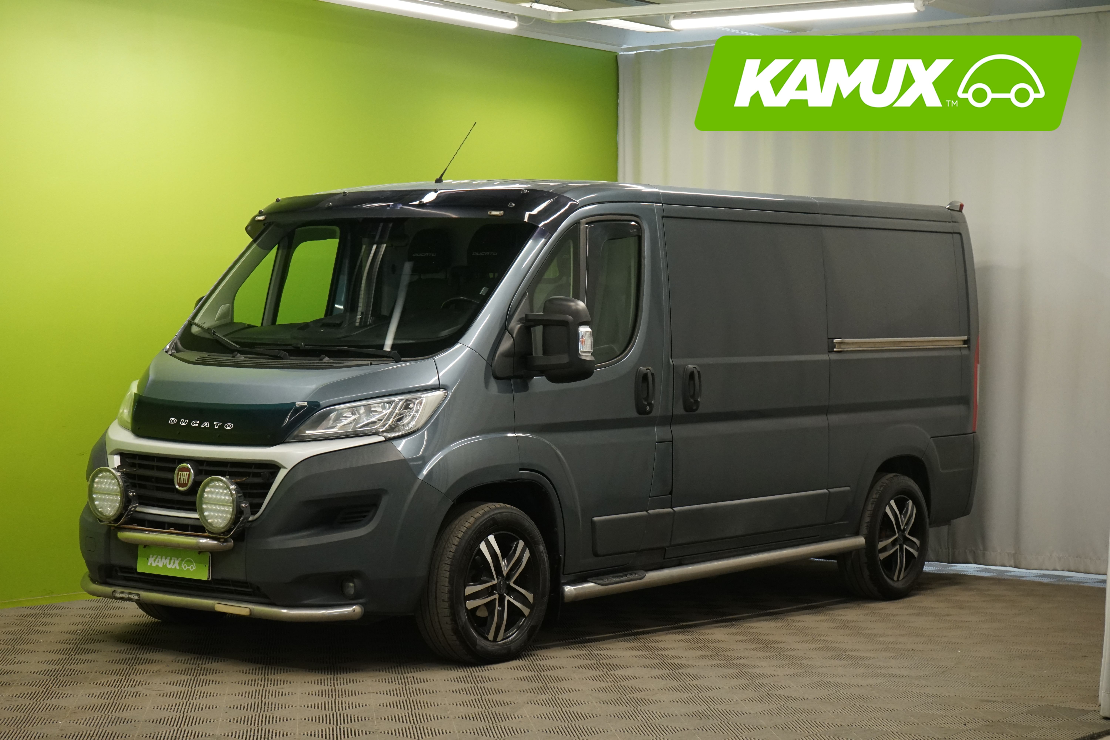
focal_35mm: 70
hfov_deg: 28.8
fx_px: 2158
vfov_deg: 19.5
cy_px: 370
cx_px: 555
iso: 2000
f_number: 9
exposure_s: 1/25
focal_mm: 70
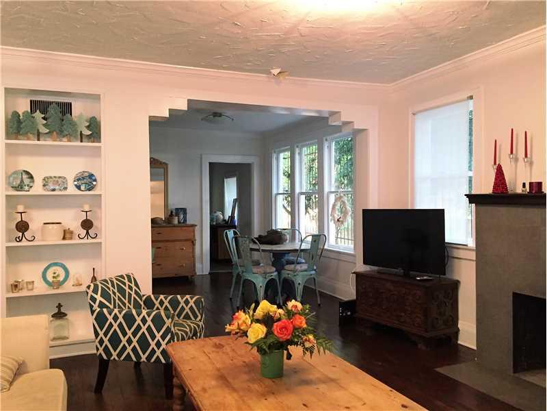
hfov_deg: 61.7
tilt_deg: -0.7
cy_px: 206
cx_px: 274
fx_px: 458
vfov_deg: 48.2
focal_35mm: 29
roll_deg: +0.1
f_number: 2.2
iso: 250
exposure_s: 1/30
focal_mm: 4.15
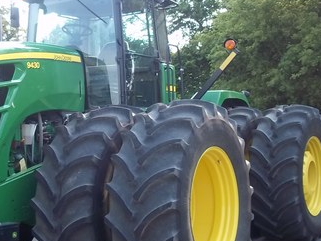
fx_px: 566
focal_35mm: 61
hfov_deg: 31.3
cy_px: 116
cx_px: 94
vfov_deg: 24.0
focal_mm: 6.5
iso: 80
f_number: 3.1
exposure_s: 1/160
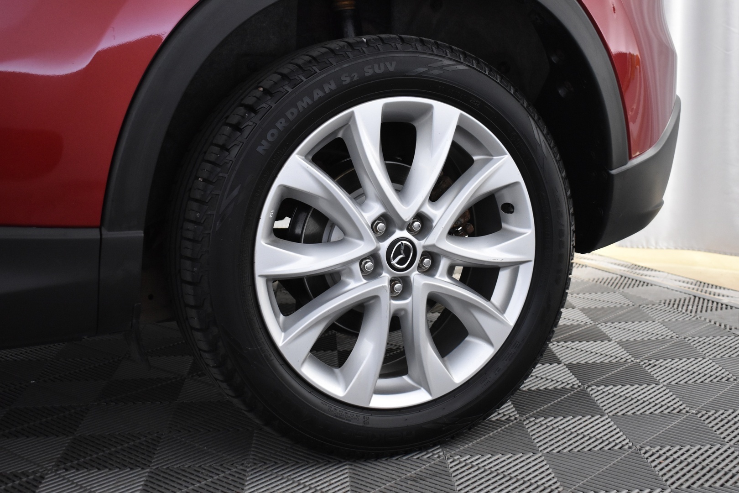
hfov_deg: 42.3
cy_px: 246
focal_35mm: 46
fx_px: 954
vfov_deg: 28.9
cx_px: 370
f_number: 4.2
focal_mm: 31
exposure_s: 1/50
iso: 1800
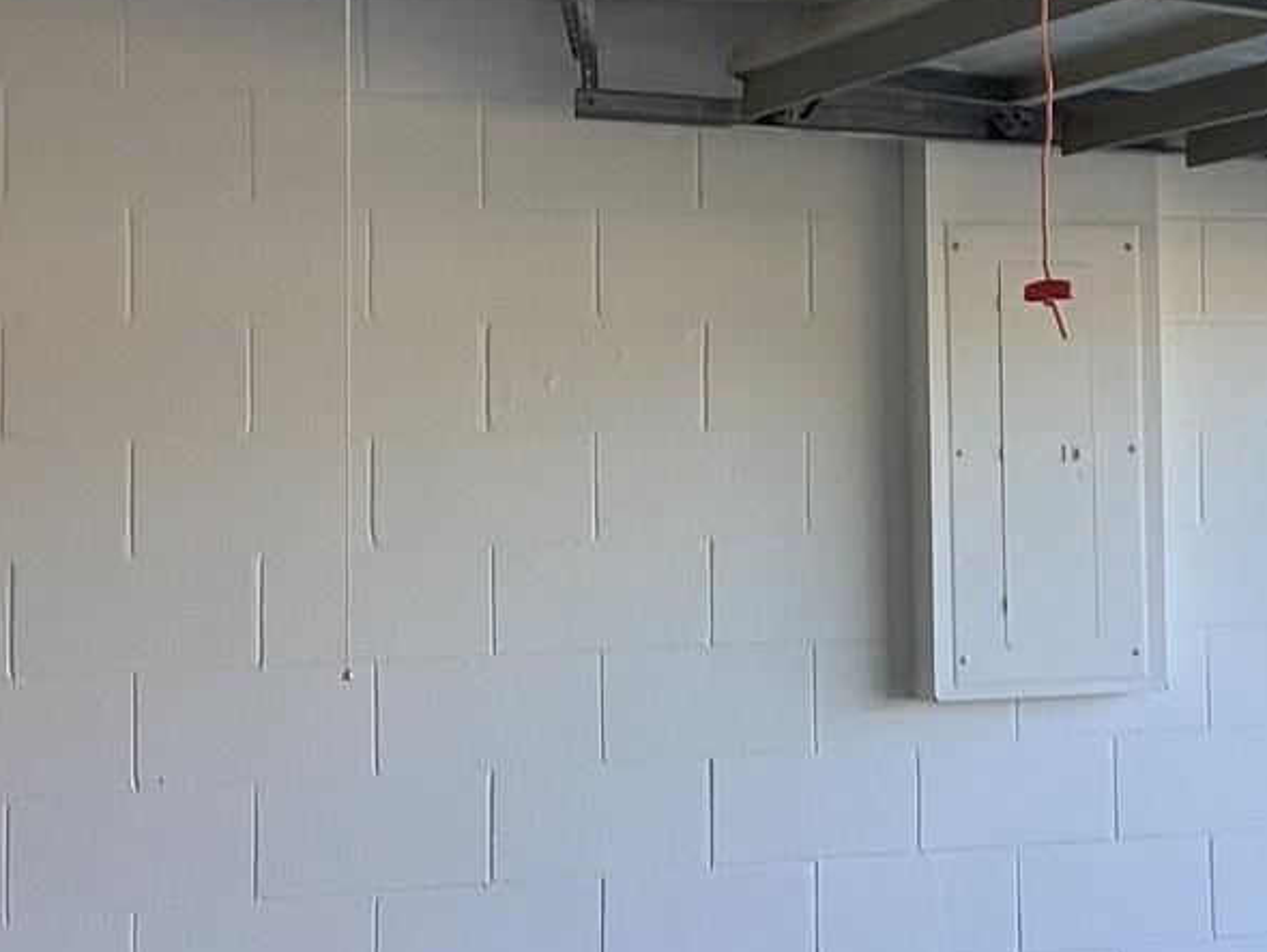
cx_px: 973
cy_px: 294
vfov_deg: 17.5
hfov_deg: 23.0
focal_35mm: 84
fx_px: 3076
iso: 40
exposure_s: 1/120
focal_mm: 3.3
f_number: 2.4
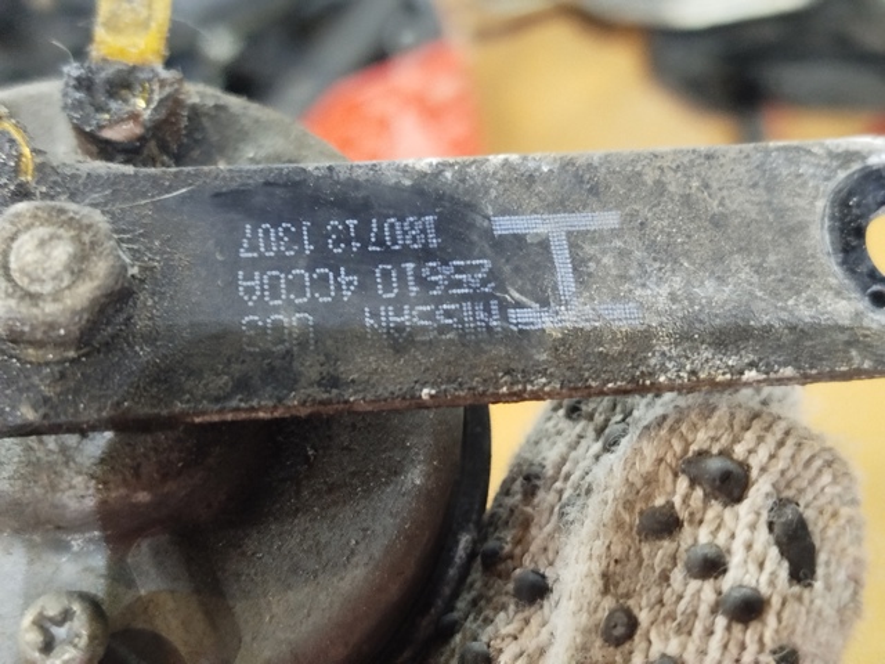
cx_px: 442
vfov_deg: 30.3
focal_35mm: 48
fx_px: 1227
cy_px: 332
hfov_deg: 39.7
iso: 500
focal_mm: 5.31
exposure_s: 1/17
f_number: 1.7
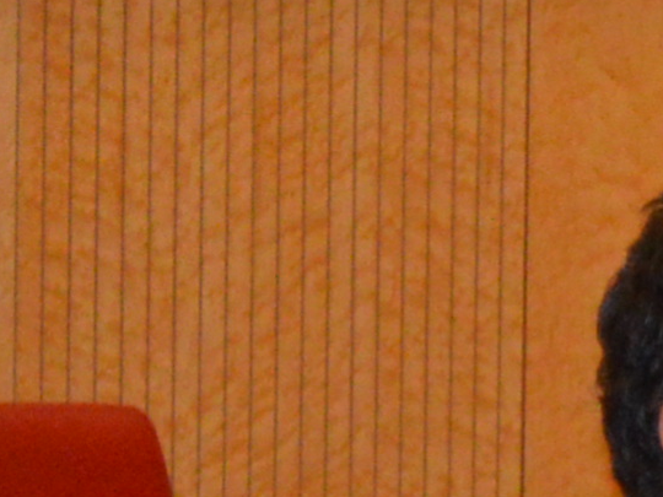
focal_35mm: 554
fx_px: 10611
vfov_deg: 2.7
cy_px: 125
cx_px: 1961
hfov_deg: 3.5
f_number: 5.3
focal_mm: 46
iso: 1800
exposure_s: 1/60
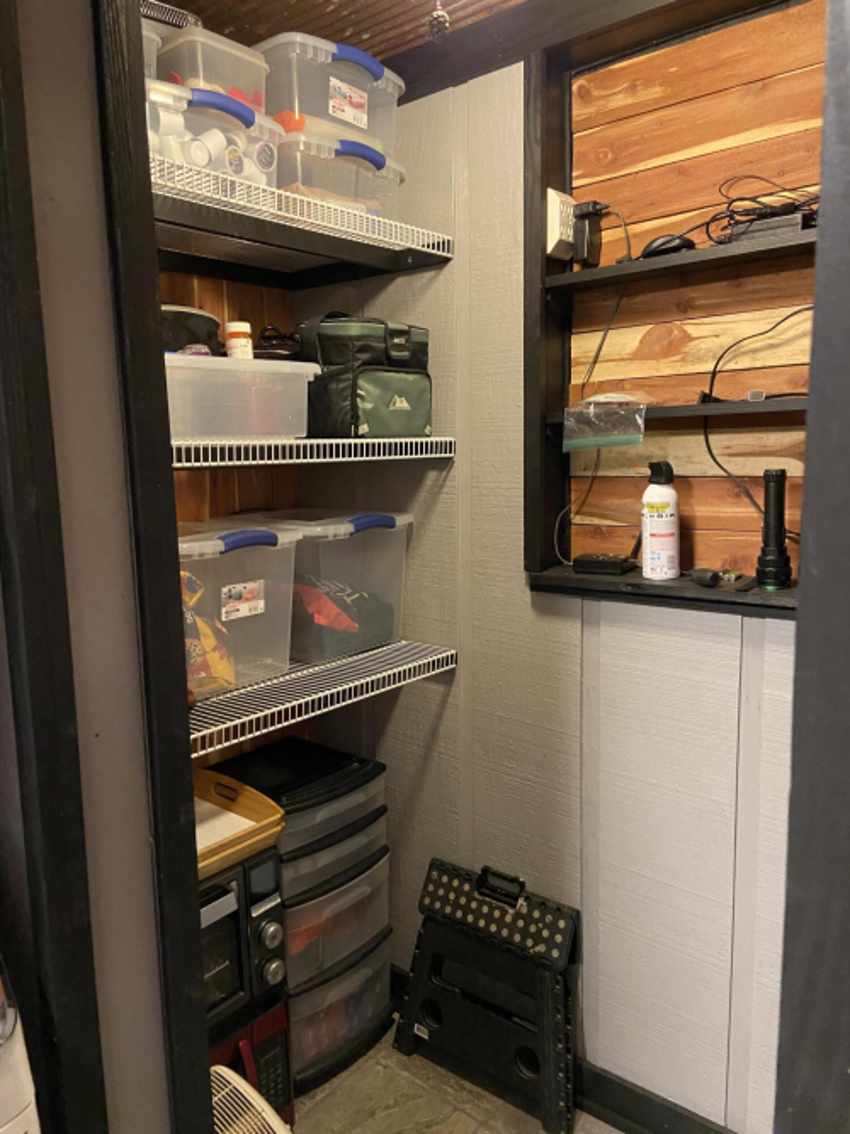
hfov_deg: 53.0
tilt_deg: -9.0
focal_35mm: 26
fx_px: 852
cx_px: 425
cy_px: 567
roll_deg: +2.1
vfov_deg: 67.3
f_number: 1.8
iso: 500
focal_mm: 4.25
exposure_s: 1/30
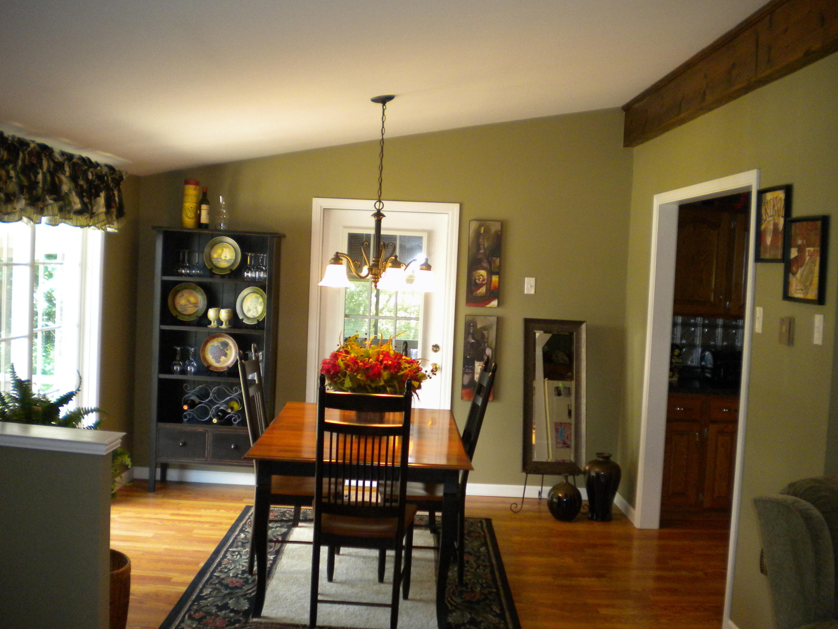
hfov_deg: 50.1
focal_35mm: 37
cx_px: 421
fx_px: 896
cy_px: 330
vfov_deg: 38.7
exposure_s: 1/57.4
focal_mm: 6.3
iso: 372
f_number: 3.1
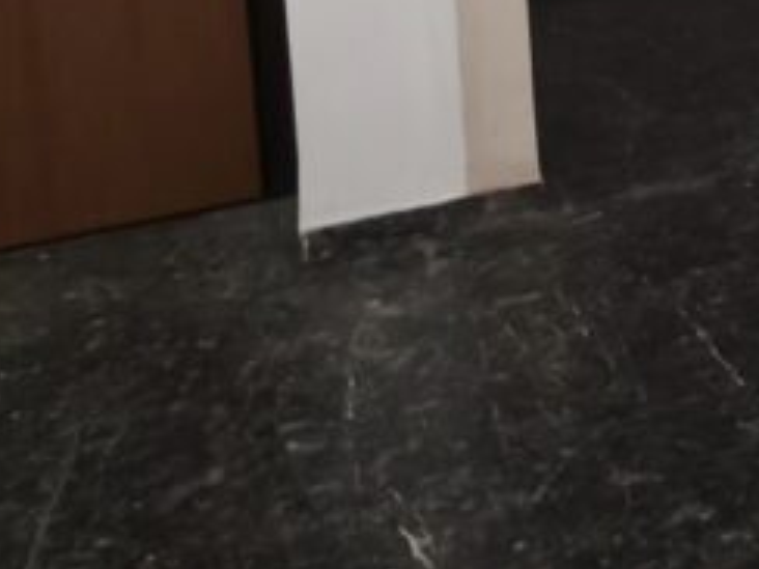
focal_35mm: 63
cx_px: 896
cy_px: -336
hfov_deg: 27.3
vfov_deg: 19.6
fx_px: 1381
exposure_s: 1/25
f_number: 2.2
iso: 800
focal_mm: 1.91
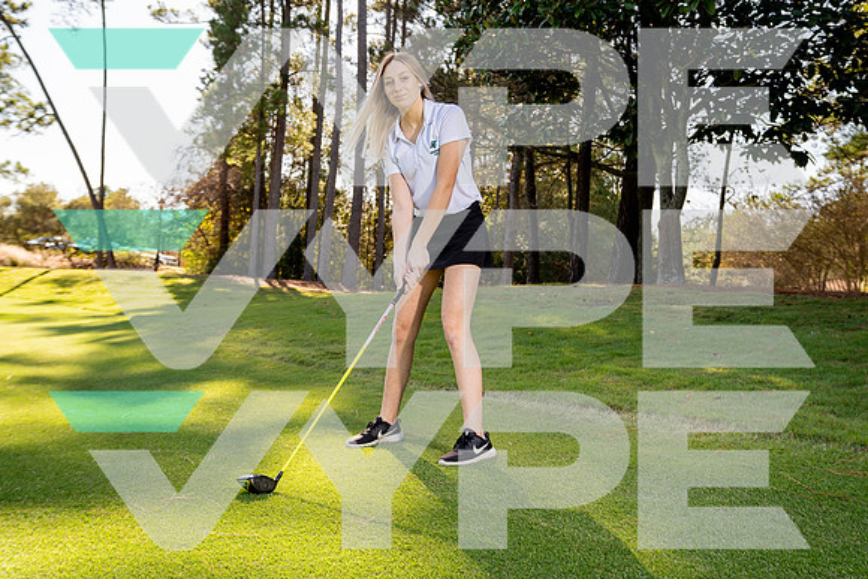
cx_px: 434
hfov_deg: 51.9
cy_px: 290
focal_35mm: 37
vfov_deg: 36.0
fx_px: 892
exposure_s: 1/250
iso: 100
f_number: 4.5
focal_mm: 37
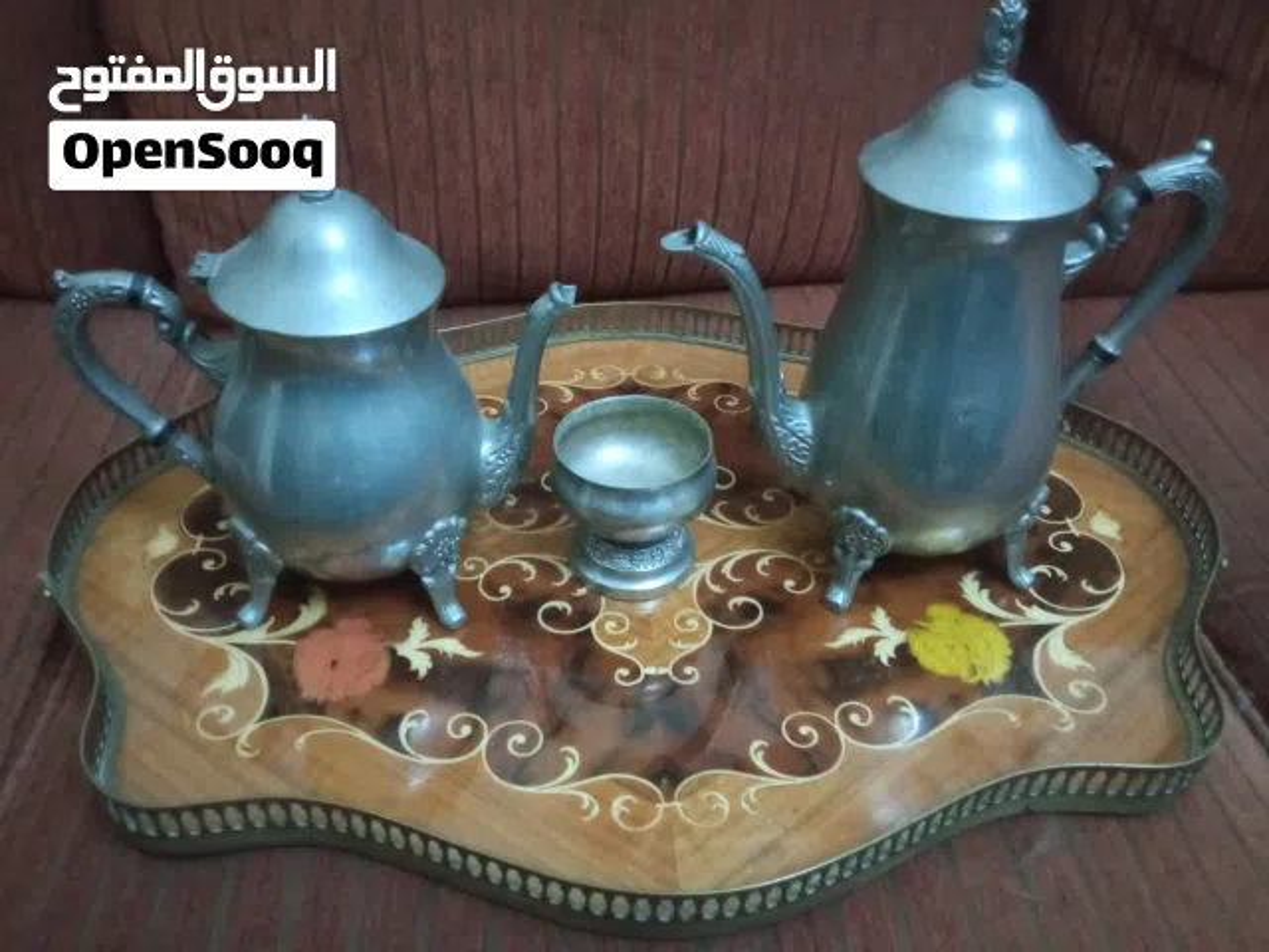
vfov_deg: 51.4
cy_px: 476
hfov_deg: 65.3
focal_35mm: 27
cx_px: 634
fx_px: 990
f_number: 2.2
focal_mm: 3.79
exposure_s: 1/14.3
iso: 3836
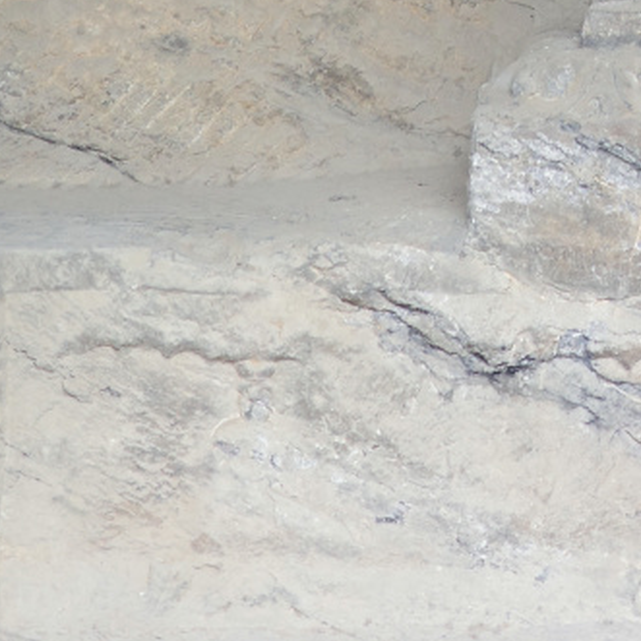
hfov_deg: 8.7
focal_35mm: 197
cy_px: -1127
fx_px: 4127
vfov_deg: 7.9
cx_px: 997
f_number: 2.8
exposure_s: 1/125
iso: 200
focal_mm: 26
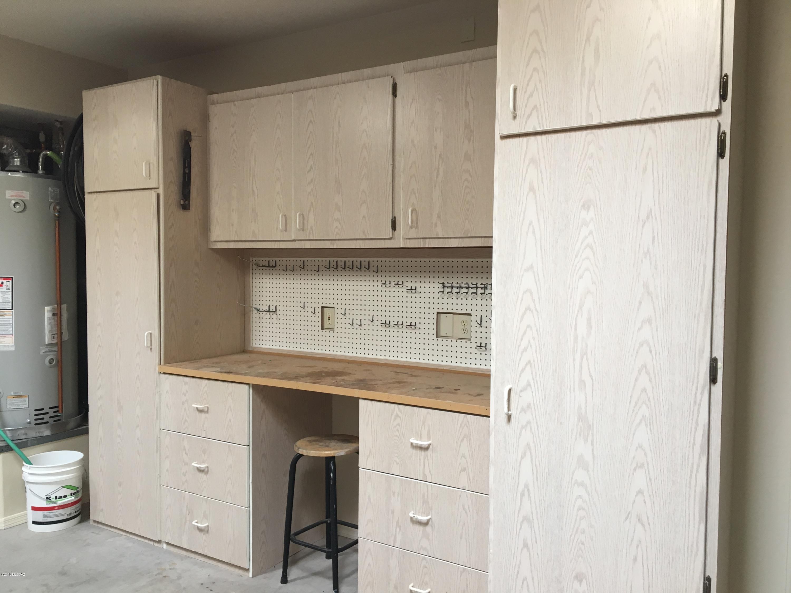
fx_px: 663
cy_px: 296
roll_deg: -0.4
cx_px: 396
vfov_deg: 48.2
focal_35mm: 29
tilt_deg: -2.8
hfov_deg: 61.7
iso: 80
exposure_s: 1/33
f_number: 2.2
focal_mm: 4.15
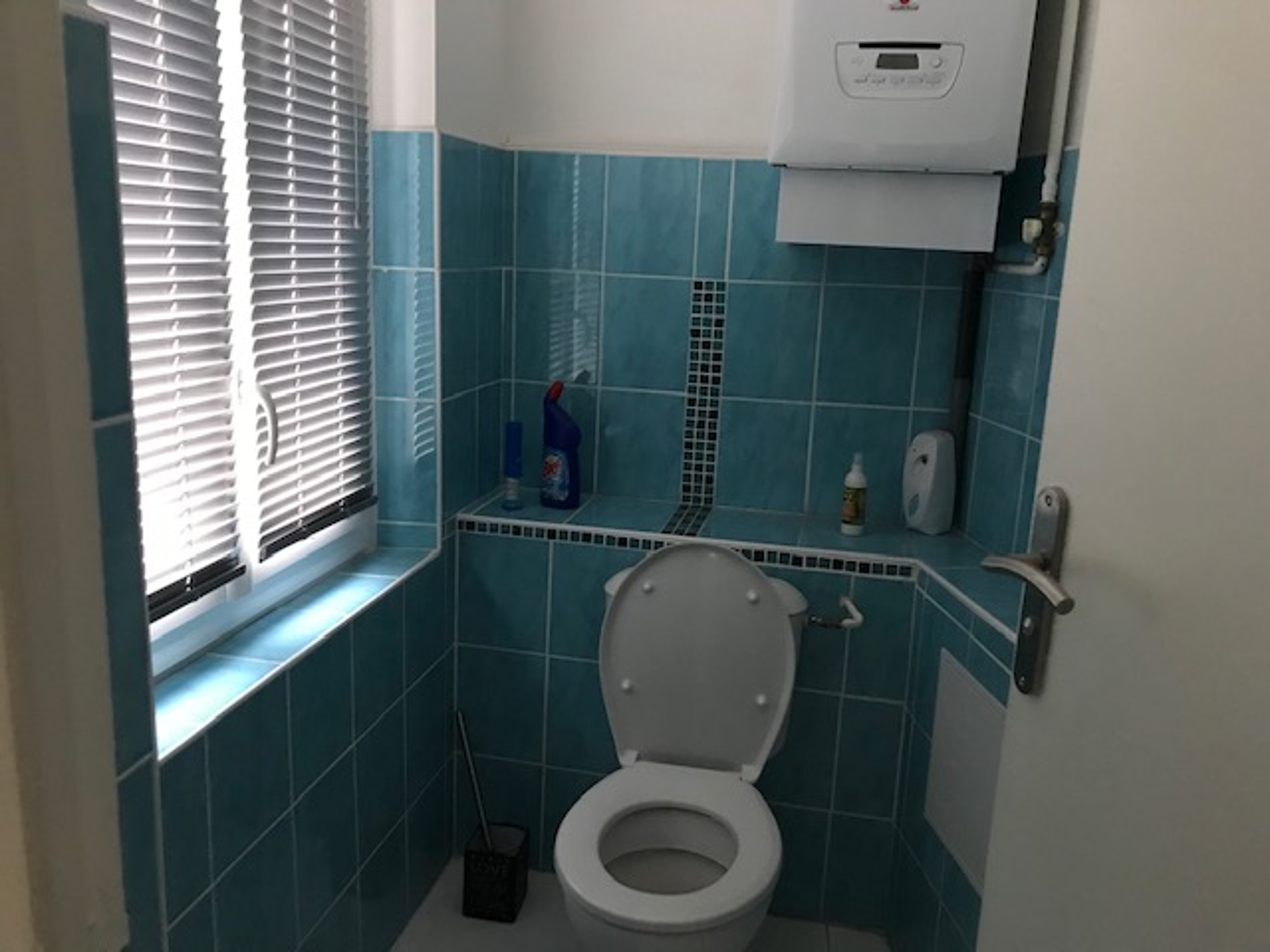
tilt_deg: -12.3
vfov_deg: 49.7
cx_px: 635
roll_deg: -2.1
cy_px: 476
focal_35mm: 28
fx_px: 1027
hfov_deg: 63.4
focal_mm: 3.99
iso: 100
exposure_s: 1/14
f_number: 1.8
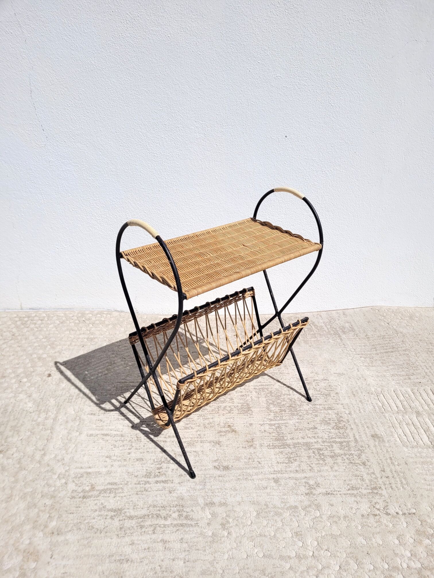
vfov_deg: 67.3
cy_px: 289
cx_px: 217
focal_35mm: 26
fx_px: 435
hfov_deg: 53.1
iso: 40
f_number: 1.8
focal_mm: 5.4
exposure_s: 1/5386
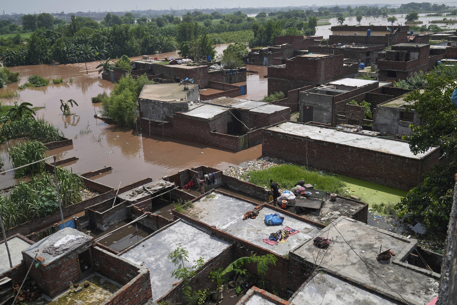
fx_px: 406
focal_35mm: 32
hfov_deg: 58.7
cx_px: 228
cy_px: 152
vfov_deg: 41.1
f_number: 9
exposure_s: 1/640
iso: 400
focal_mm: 32
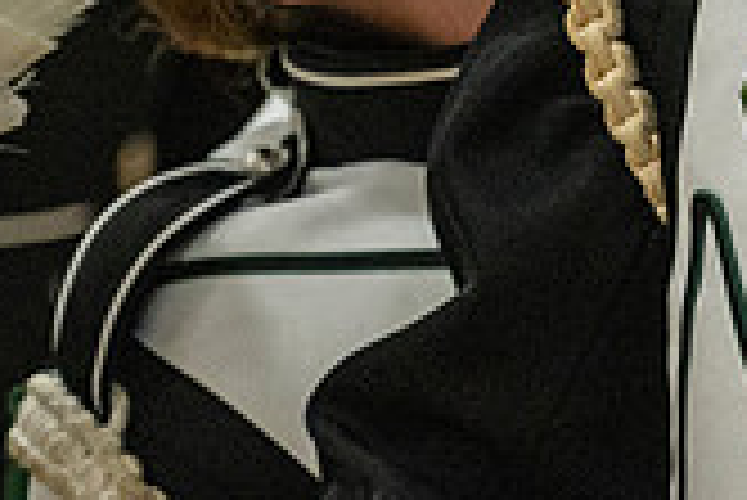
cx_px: 958
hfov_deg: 8.3
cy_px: -358
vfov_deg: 5.5
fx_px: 5088
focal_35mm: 245
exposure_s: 1/800
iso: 8000
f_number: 4
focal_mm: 70
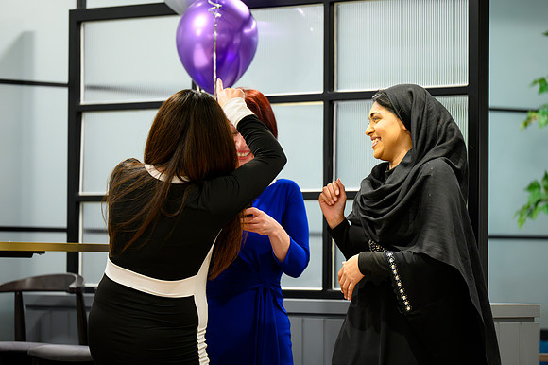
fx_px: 3043
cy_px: 182
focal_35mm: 200
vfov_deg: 6.9
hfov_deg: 10.3
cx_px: 274
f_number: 2.8
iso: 2500
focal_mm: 200
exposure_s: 1/200
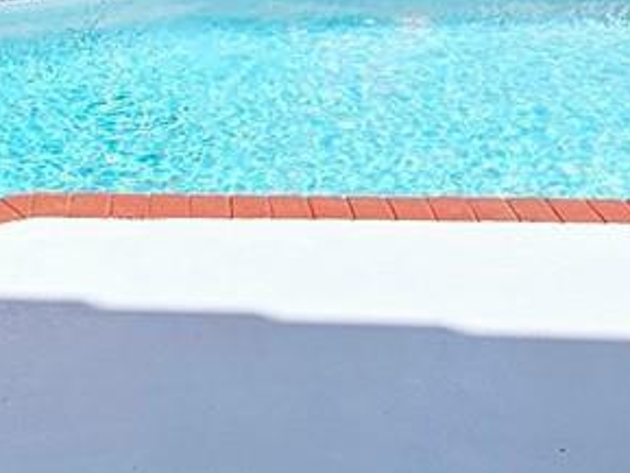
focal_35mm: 72
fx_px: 1311
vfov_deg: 19.5
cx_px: 98
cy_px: -57
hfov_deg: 26.4
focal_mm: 2.2
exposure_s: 1/2500
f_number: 2.2
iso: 50
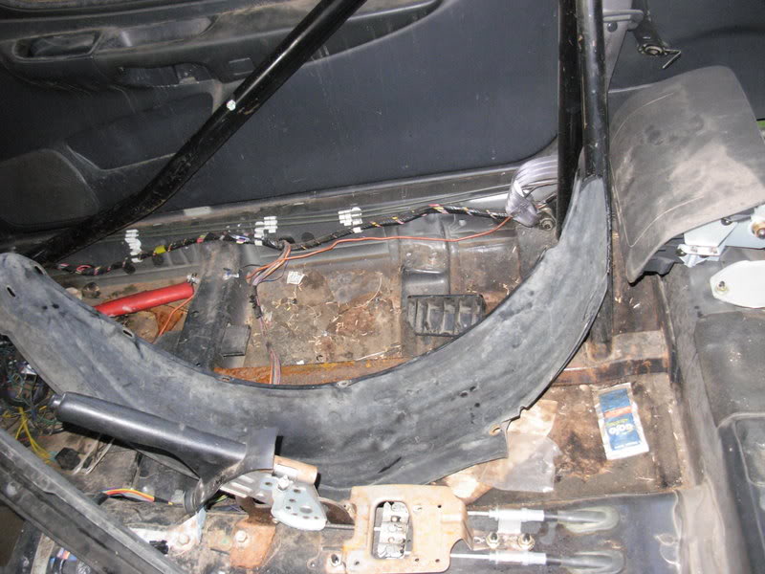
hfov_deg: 49.0
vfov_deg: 37.7
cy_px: 287
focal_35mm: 38
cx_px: 382
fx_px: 840
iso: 400
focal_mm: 6.3
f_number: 2.9
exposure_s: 1/161
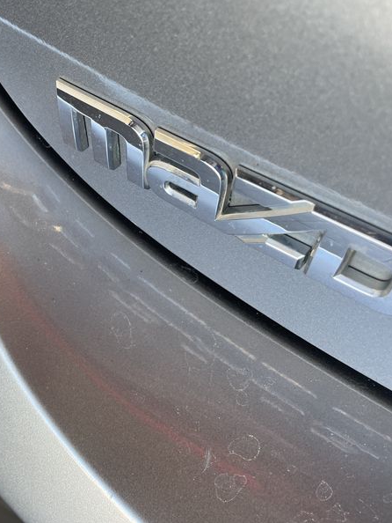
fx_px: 528
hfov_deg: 39.0
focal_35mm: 35
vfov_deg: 52.6
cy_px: 261
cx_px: 74
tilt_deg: -51.6
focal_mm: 4.2
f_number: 1.6
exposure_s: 1/100
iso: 64
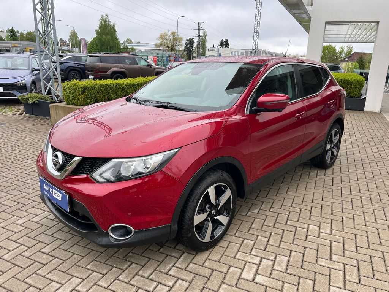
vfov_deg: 53.1
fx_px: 292
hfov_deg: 67.3
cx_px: 194
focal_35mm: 26
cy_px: 146
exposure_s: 1/397
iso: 50
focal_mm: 5.1
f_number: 1.6
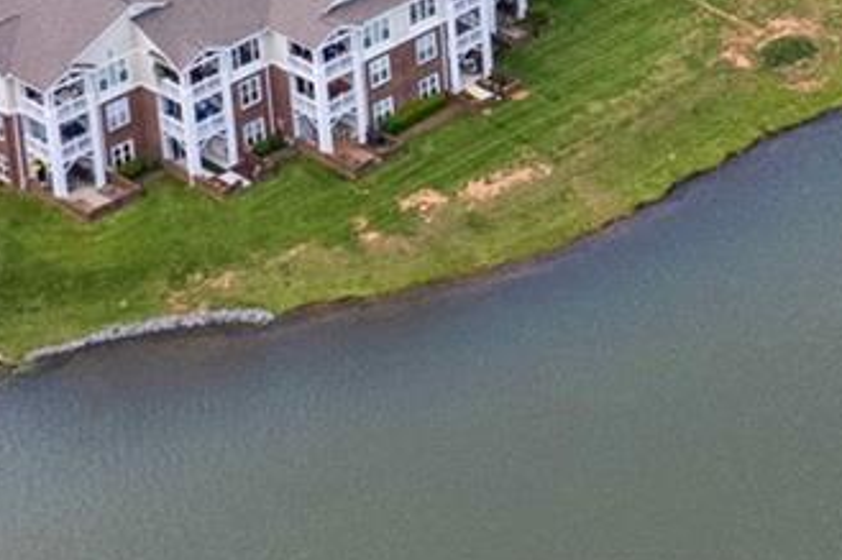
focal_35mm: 137
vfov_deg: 9.4
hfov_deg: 14.4
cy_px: -531
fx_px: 3203
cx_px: 1085
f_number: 2.8
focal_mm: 8.38
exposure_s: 1/2000
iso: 140
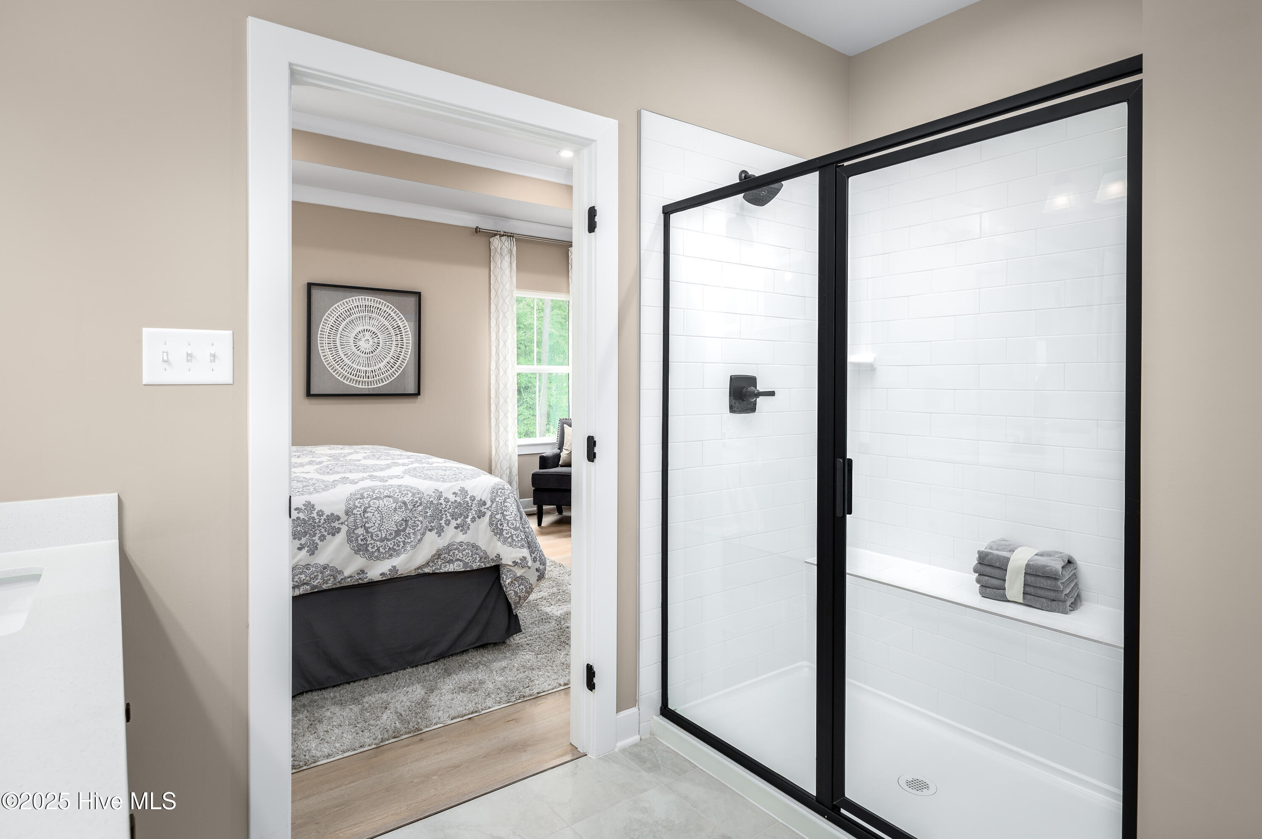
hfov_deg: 86.9
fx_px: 666
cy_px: 420
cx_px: 631
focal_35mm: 19
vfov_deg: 64.5
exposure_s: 1/200
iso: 400
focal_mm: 19
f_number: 7.1
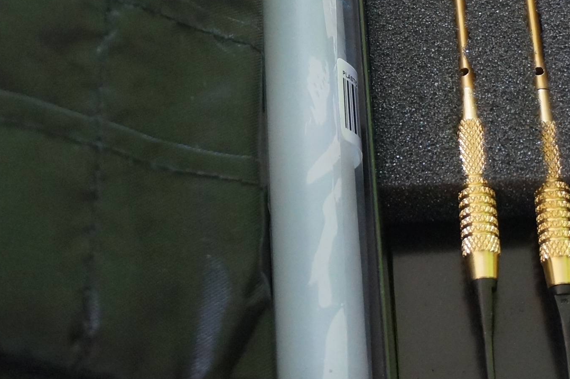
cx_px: 287
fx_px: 1123
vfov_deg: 18.7
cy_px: 21
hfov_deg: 28.5
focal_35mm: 71
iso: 1600
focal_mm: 18
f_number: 4
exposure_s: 1/60
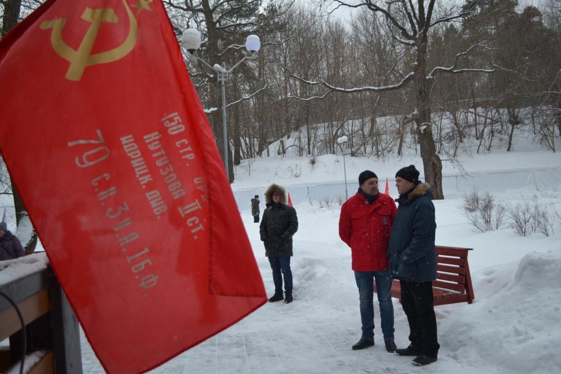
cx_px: 280
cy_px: 187
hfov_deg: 57.2
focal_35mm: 33
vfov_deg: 40.0
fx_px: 514
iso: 100
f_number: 4
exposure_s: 1/500
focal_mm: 22
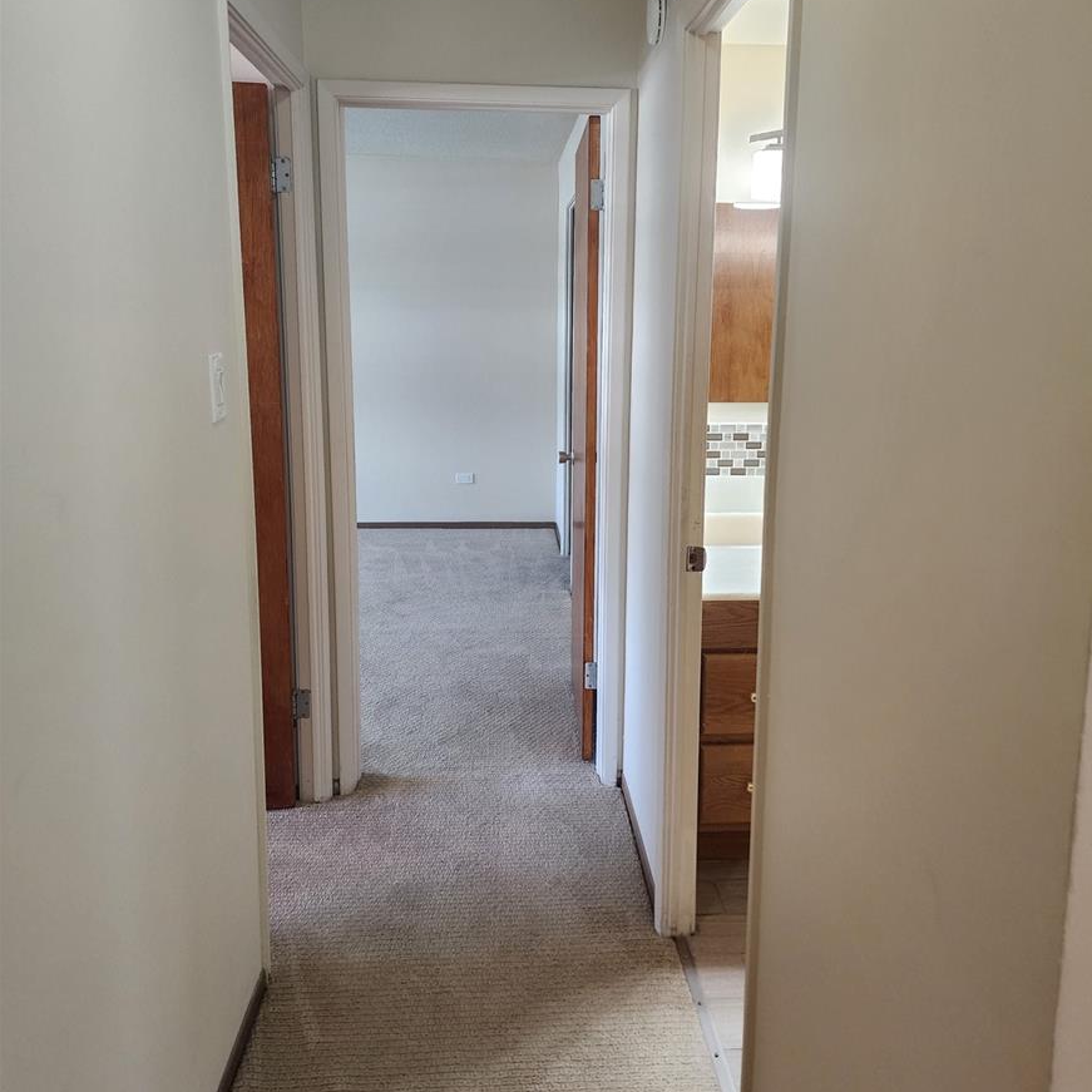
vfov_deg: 57.2
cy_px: 493
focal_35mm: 28
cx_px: 563
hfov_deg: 57.3
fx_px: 999
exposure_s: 1/120
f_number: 1.8
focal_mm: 6.4
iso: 320
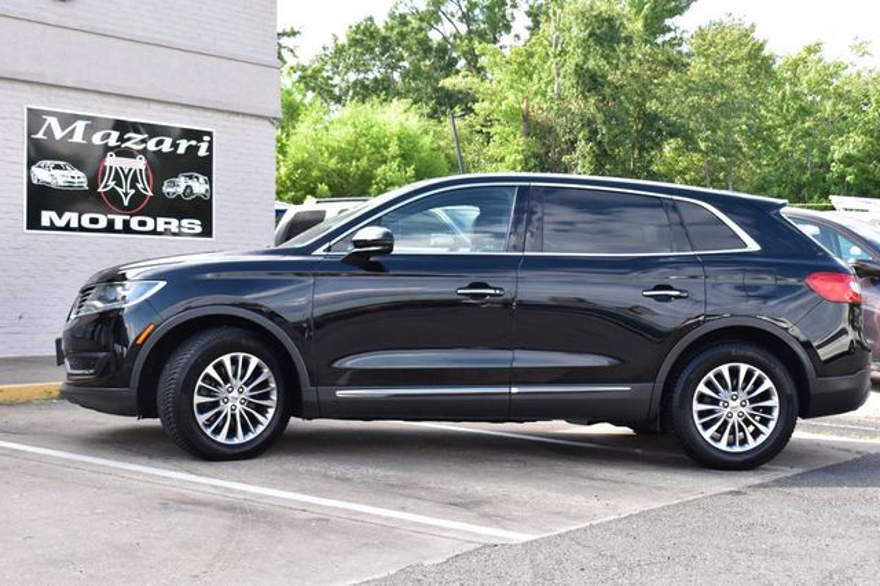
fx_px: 1283
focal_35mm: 52
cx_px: 440
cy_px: 293
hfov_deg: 37.9
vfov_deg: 25.7
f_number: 10
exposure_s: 1/200
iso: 400
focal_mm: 35
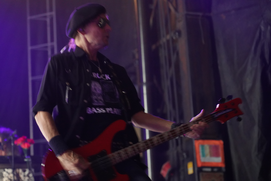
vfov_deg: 13.0
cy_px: 90
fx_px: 790
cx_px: 136
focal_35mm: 105
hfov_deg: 19.5
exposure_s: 1/25
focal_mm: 105
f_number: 4
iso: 12800
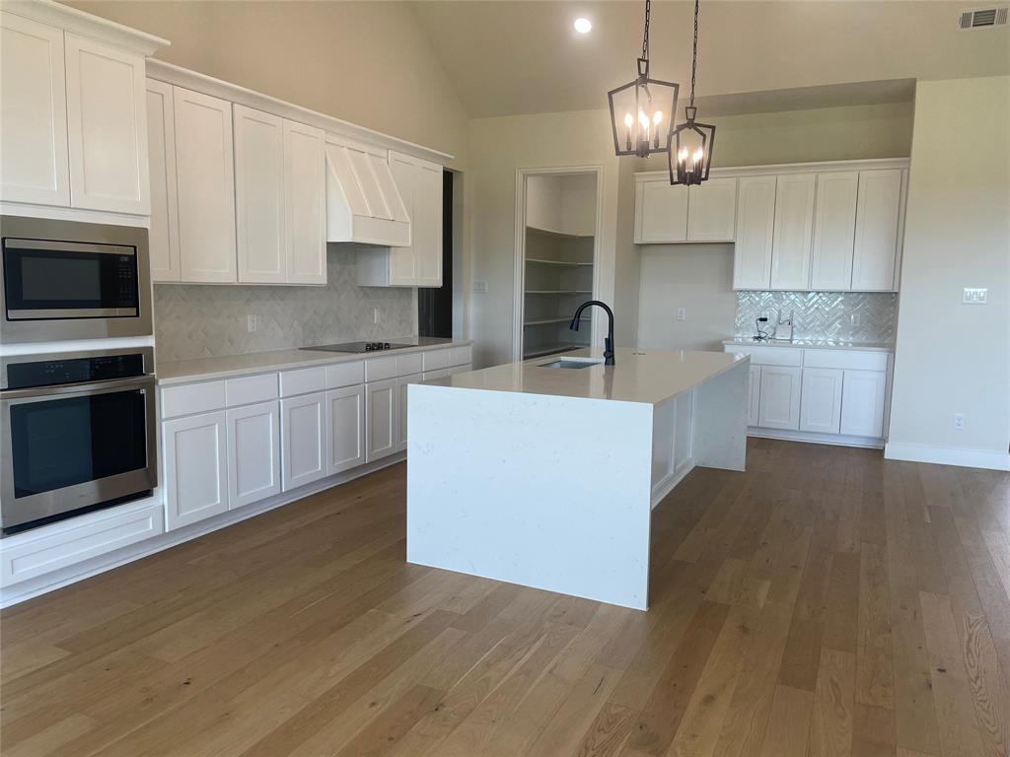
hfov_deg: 69.4
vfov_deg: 54.9
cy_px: 378
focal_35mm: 25
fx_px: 729
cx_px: 505
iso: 40
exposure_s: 1/120
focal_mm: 5.1
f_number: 1.6
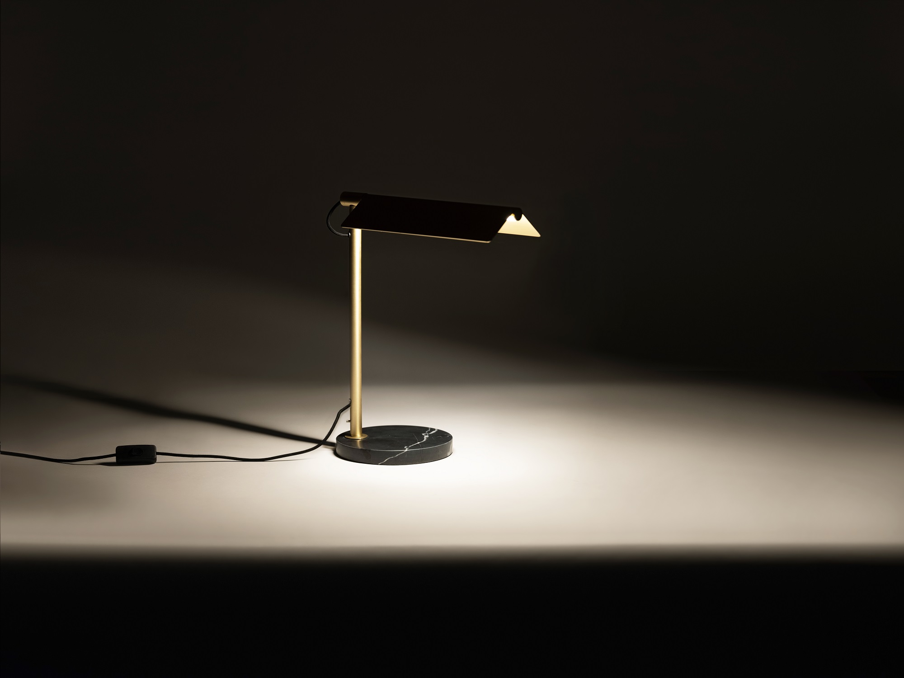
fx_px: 2272
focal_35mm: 87
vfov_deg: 17.0
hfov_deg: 22.5
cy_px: 339
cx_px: 452
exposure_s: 1/125
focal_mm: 110
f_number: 10
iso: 320
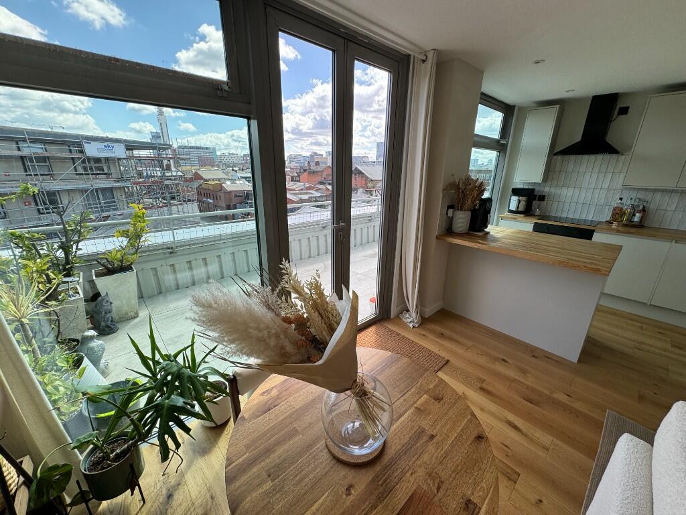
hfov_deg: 102.1
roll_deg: -0.4
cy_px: 258
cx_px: 343
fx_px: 277
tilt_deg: -17.4
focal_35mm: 14
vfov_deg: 85.7
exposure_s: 1/320
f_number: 2.2
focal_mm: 2.22
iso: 40
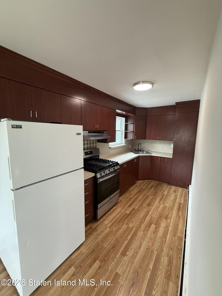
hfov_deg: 85.7
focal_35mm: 14
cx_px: 111
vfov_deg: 102.1
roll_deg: -1.2
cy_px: 148
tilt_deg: -7.4
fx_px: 120
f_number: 2.2
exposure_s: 1/120
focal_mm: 2.22
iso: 320
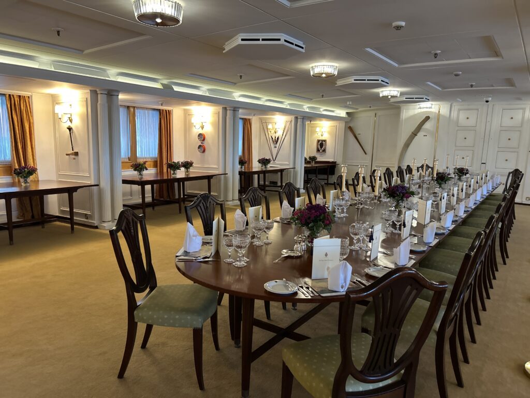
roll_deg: -1.9
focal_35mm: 26
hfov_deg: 67.3
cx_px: 265
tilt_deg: -8.8
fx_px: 398
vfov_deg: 53.1
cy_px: 199
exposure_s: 1/56
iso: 250
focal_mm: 5.7
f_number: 1.5
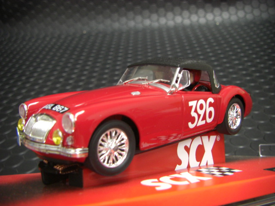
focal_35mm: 38
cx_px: 138
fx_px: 302
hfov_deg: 49.0
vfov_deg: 37.7
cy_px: 103
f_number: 3.4
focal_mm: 6.3
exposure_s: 1/15
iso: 200
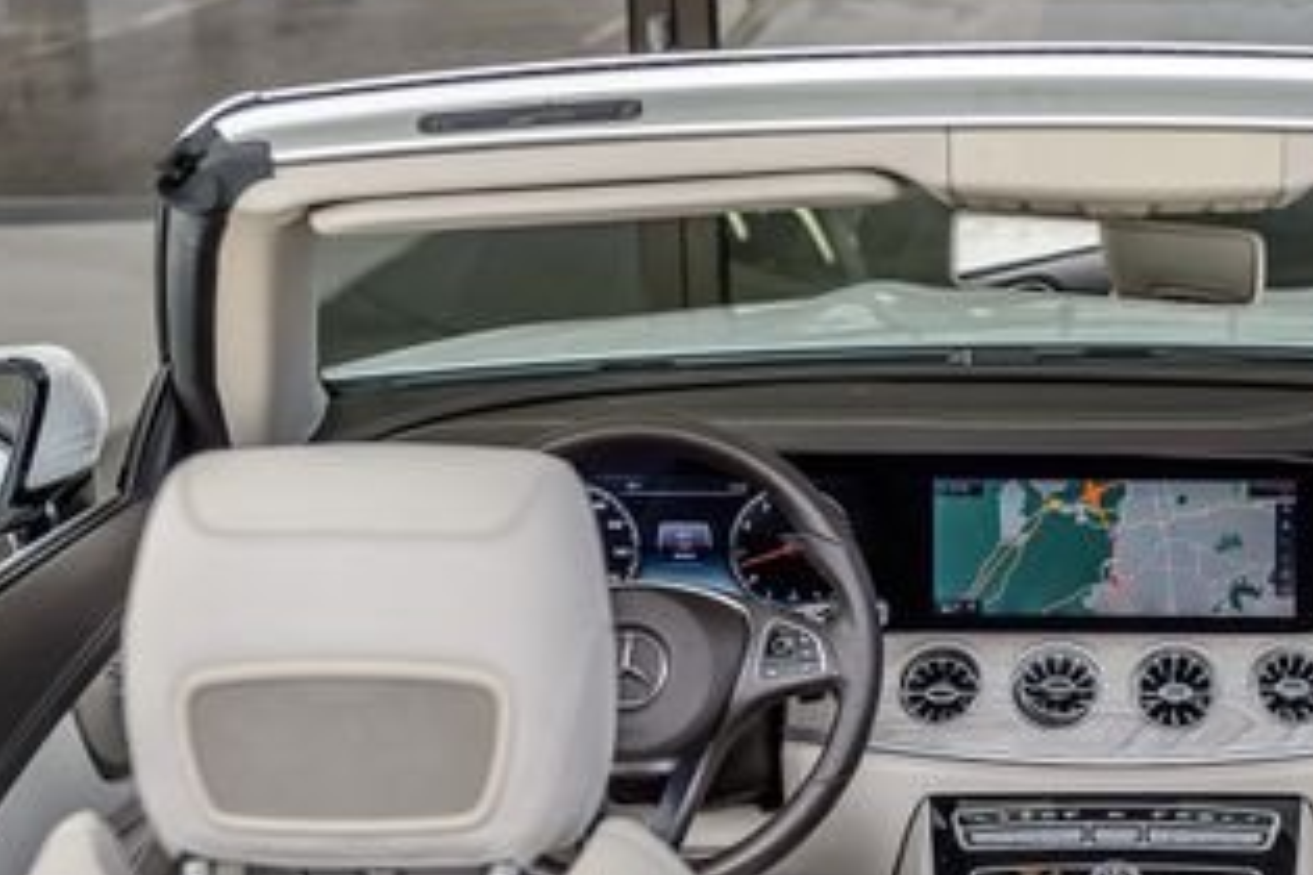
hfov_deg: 22.0
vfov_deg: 15.0
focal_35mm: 91
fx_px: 3319
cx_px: 1128
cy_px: 555
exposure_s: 1/800
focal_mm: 44
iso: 400
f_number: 4
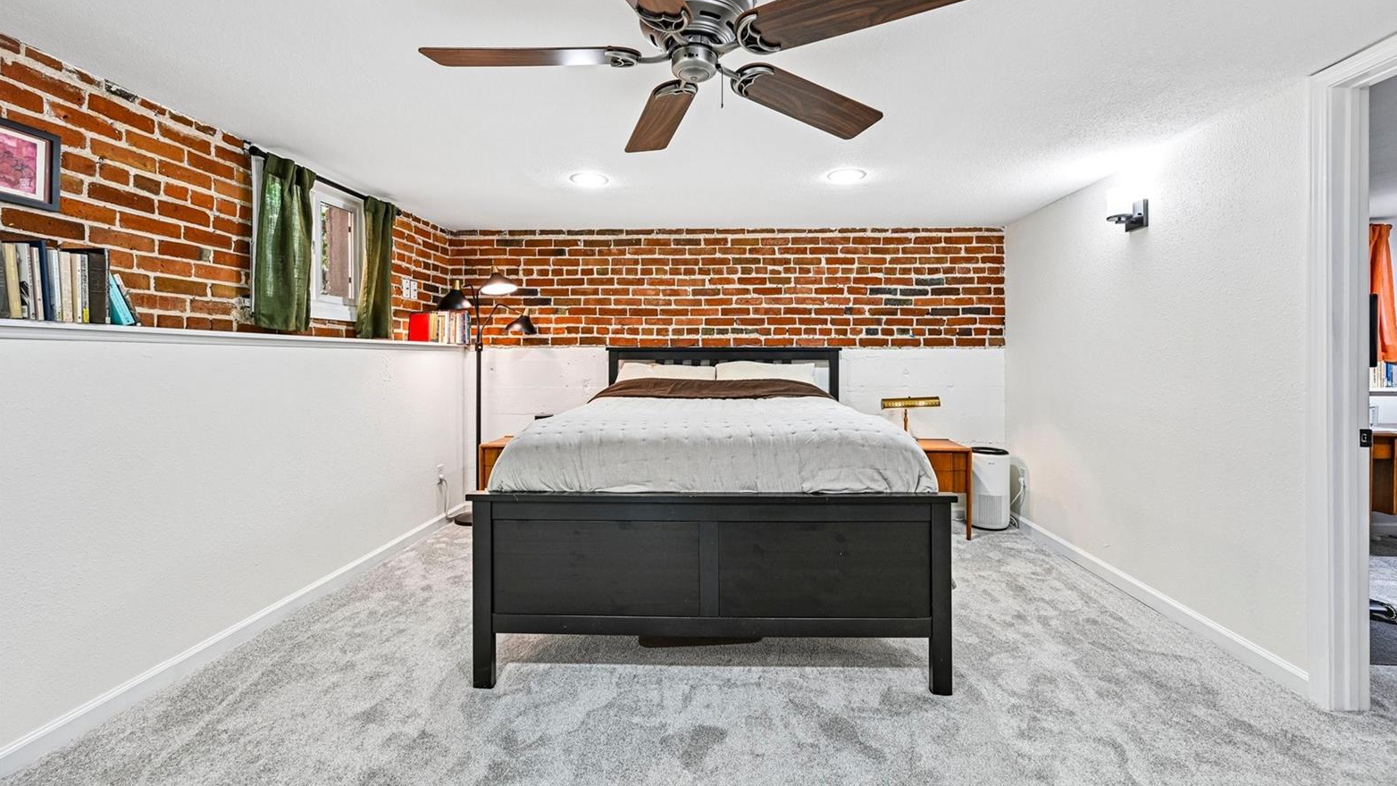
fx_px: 556
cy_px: 349
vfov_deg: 70.3
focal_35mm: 15
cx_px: 711
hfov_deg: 103.0
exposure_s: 1/15
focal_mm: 14
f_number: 8
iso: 400
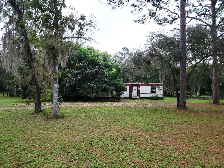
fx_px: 155
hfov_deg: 71.6
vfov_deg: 56.8
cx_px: 112
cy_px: 84
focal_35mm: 24
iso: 100
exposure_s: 1/60
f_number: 1.8
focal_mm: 6.7
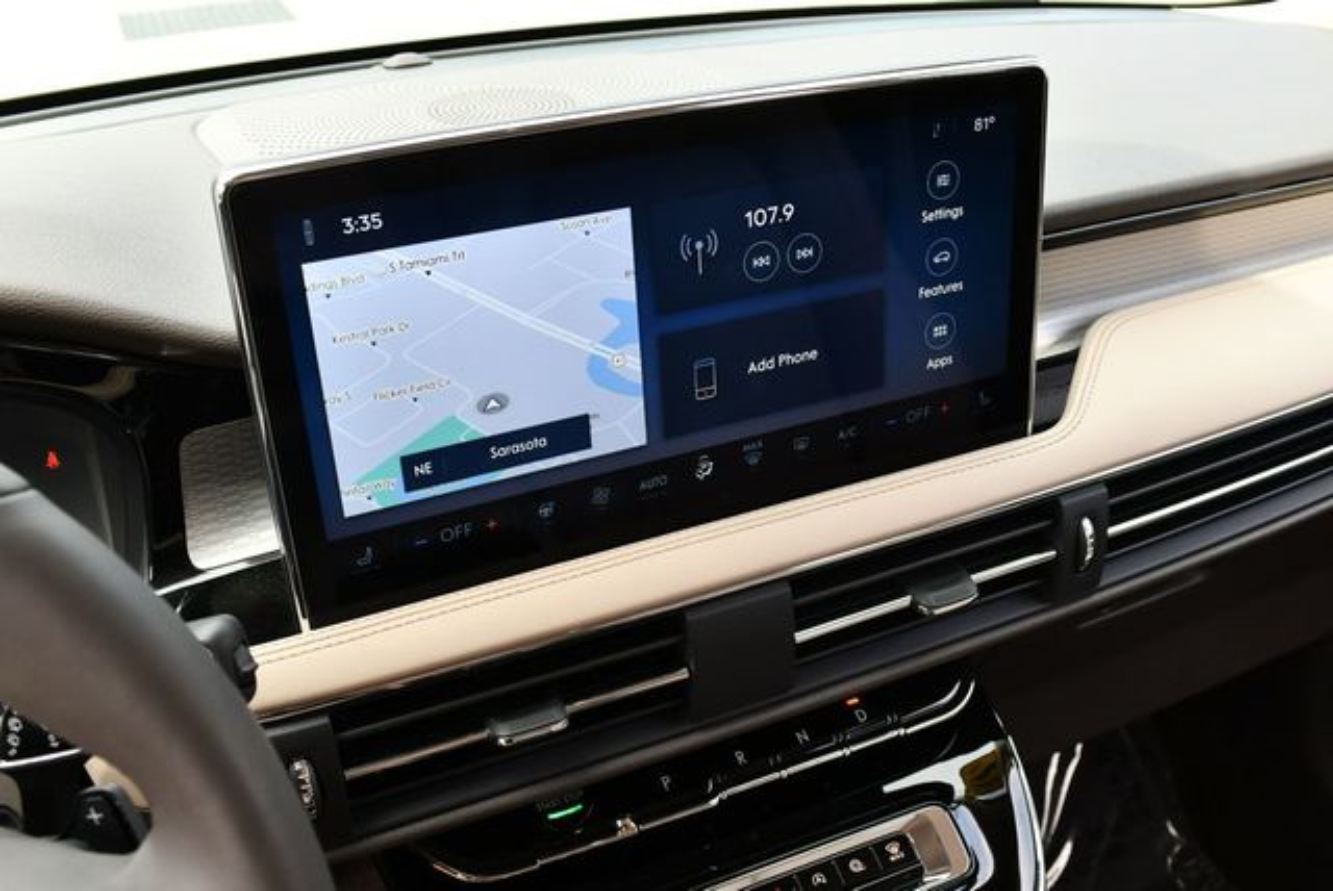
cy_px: 446
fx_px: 1334
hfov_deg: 53.1
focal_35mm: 36
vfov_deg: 36.9
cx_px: 666
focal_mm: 18
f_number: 5
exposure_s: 1/250
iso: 400
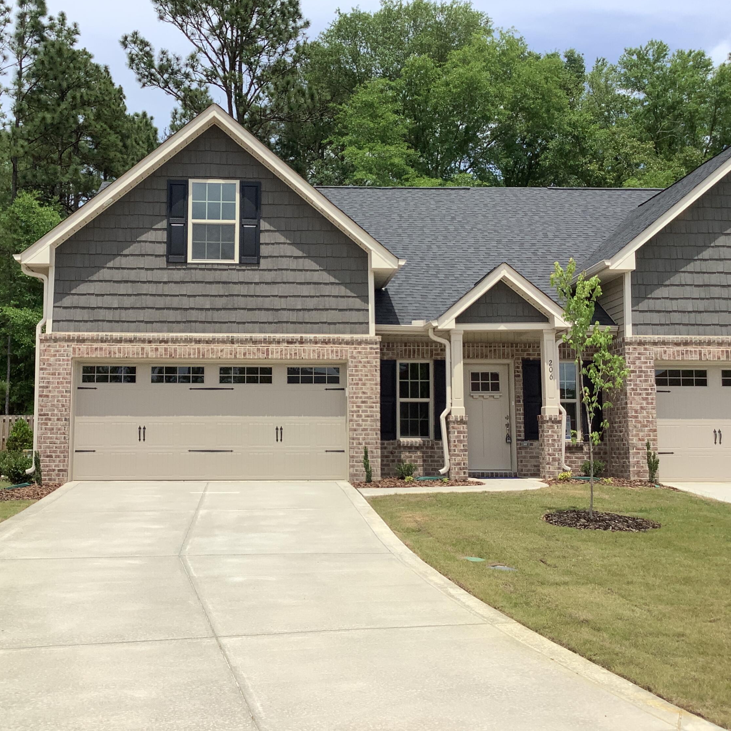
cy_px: 366
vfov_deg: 44.9
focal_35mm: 37
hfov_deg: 44.7
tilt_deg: +7.5
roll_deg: -0.5
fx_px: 884
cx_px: 292
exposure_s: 1/1894
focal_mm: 3.3
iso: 25
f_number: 2.4
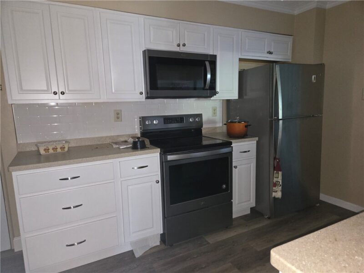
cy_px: 136
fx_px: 242
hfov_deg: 73.9
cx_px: 182
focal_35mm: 23
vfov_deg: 58.9
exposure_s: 1/11
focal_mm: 5.4
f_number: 1.8
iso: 1000
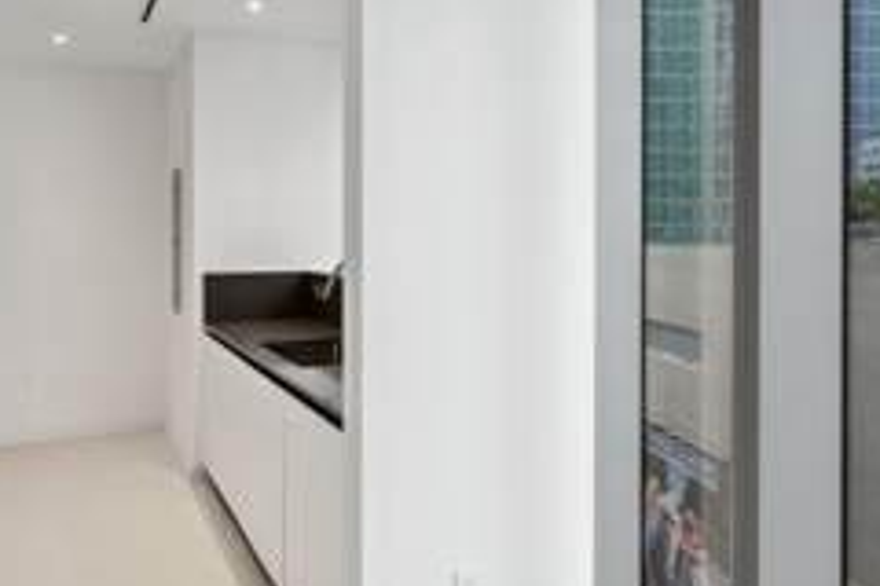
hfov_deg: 65.1
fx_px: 684
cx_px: 370
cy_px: 255
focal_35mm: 28
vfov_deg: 46.3
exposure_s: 1/15
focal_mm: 14
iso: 320
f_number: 7.1
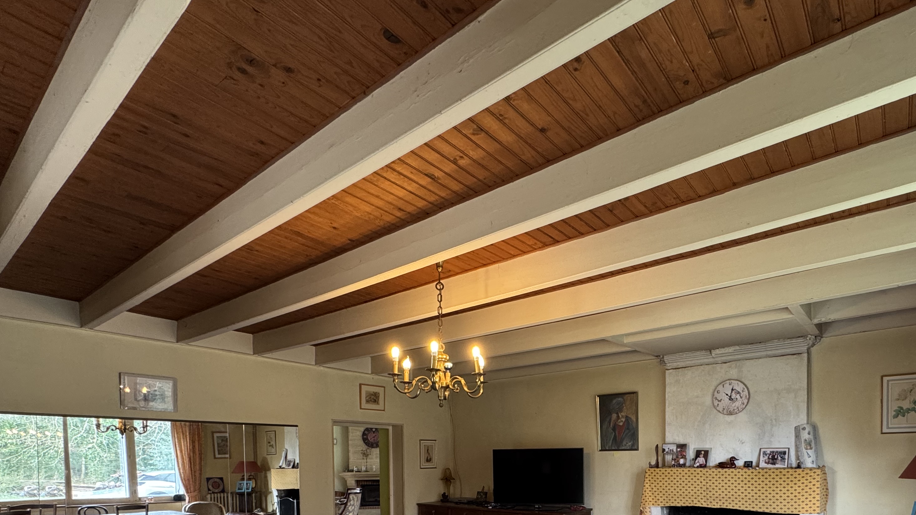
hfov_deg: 82.9
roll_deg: +0.8
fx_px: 510
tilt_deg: -1.2
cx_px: 546
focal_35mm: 21
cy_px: 470
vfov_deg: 47.7
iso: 200
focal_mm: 2.22
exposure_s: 1/50
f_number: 2.2
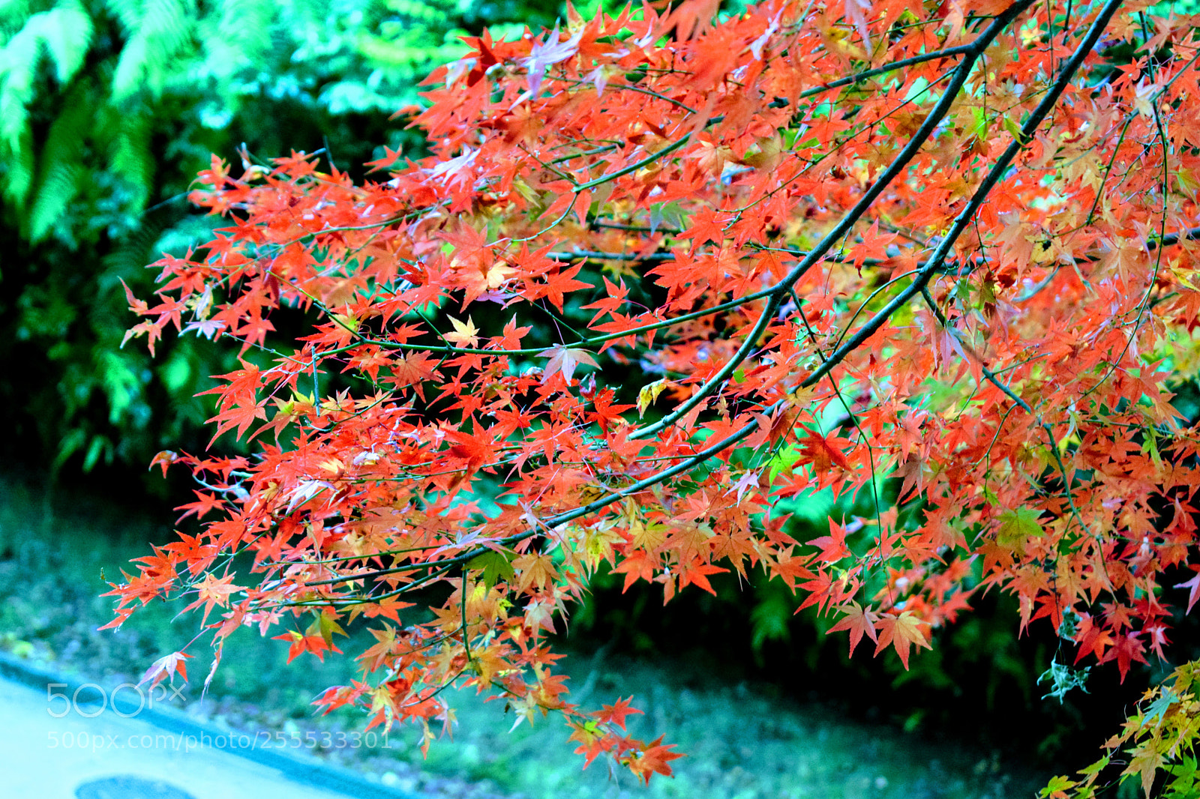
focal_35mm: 82
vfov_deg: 16.5
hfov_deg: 24.6
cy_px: 400
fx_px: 2749
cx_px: 600
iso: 1800
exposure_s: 1/60
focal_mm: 55
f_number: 5.6
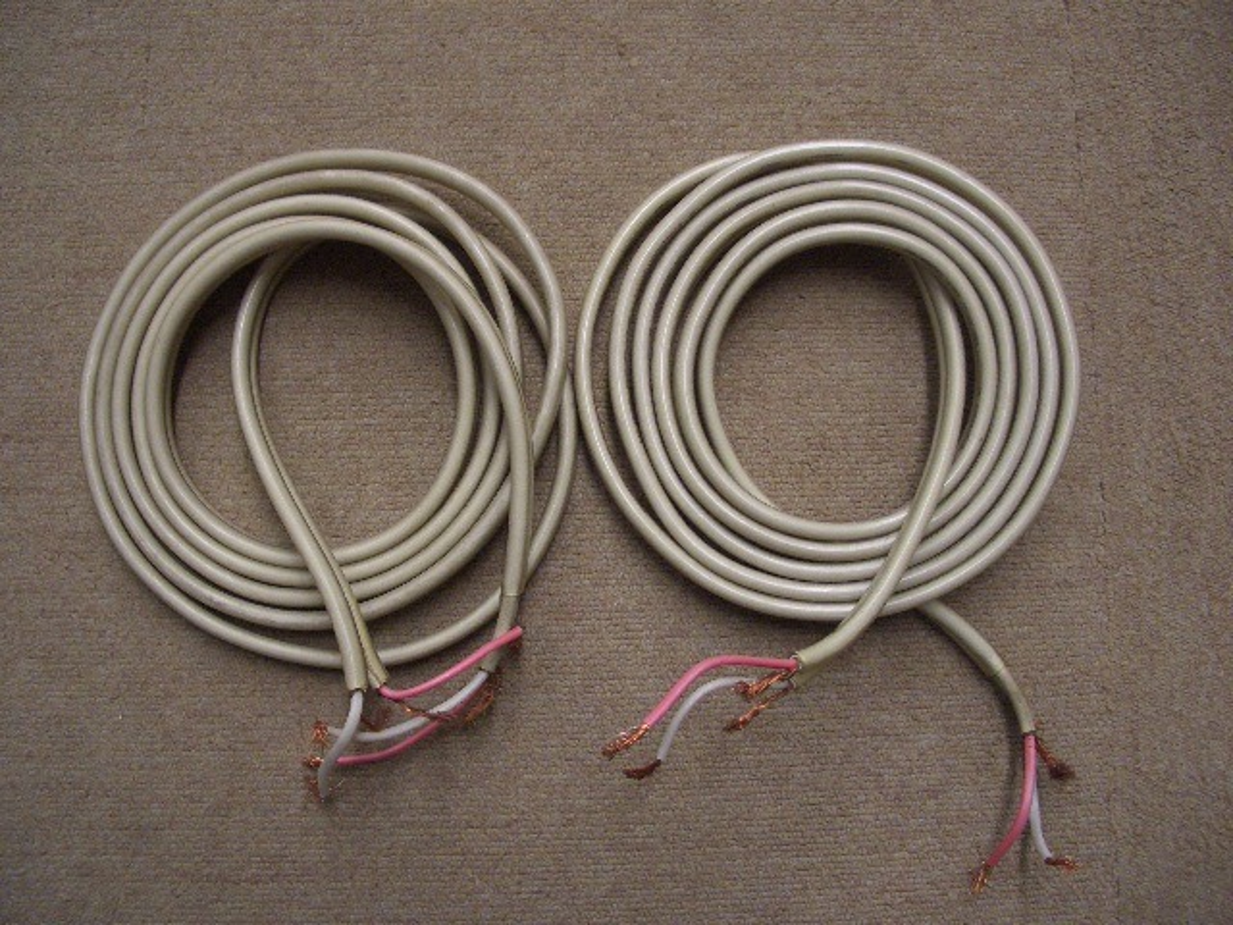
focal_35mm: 35
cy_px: 462
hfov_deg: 52.6
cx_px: 616
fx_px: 1247
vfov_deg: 40.7
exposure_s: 1/20
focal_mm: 5.8
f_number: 2.6
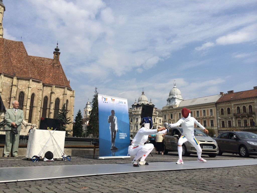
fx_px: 223
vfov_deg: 46.8
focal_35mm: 30
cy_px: 96
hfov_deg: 60.0
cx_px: 128
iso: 40
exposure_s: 1/3425
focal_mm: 4.12
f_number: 2.2
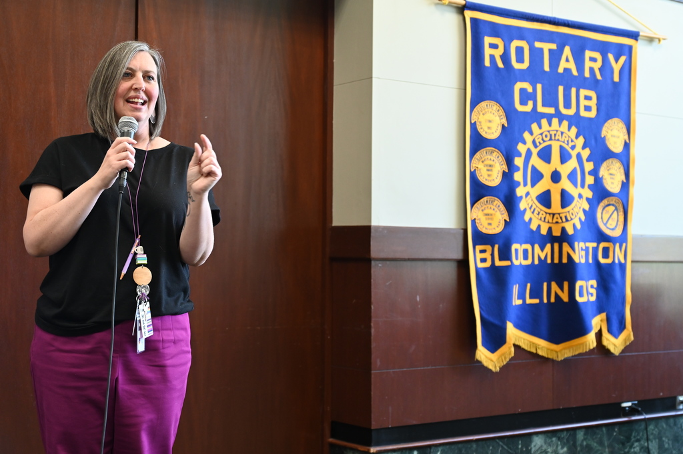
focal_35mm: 53
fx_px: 1005
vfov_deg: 25.5
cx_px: 342
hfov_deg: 37.5
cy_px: 227
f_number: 4
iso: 2000
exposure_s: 1/125
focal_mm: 53
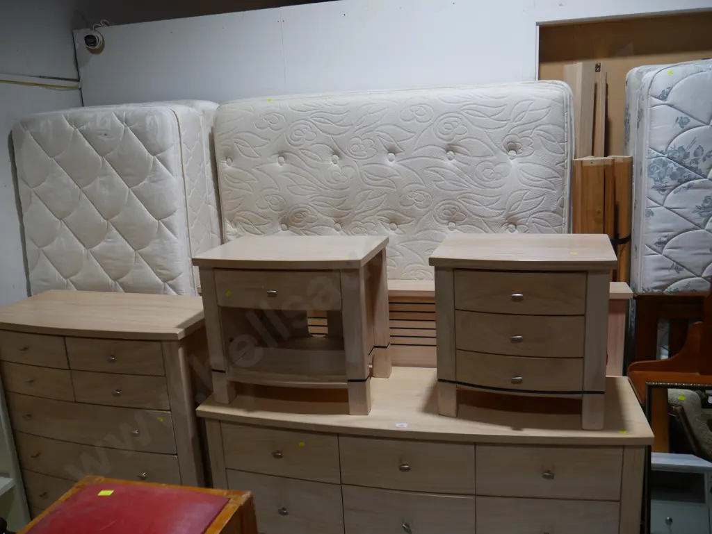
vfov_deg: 49.8
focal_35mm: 28
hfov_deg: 63.4
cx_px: 356
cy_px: 267
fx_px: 576
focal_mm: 14
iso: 200
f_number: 4
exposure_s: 1/125
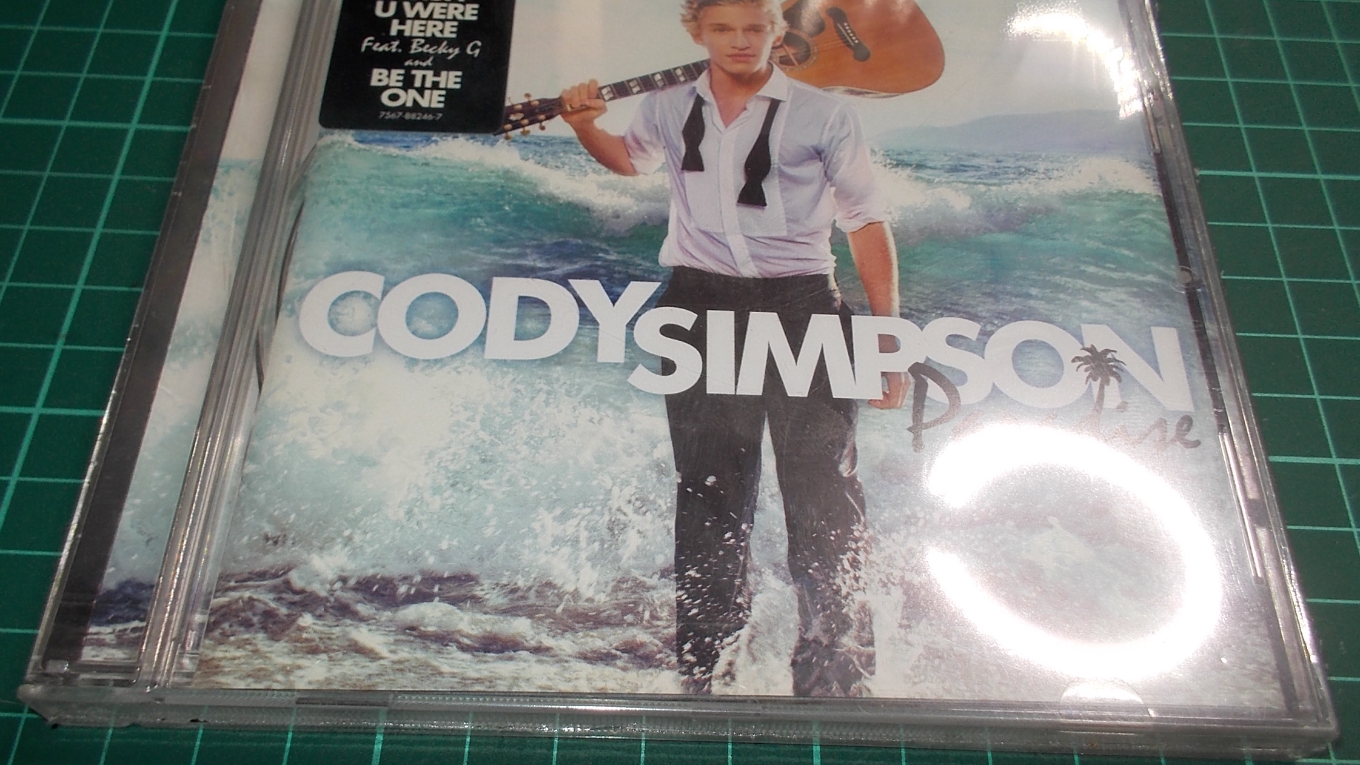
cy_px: 421
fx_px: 1154
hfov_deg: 61.0
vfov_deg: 36.6
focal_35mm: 32
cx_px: 685
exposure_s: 1/30
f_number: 3.3
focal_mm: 4.1
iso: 100
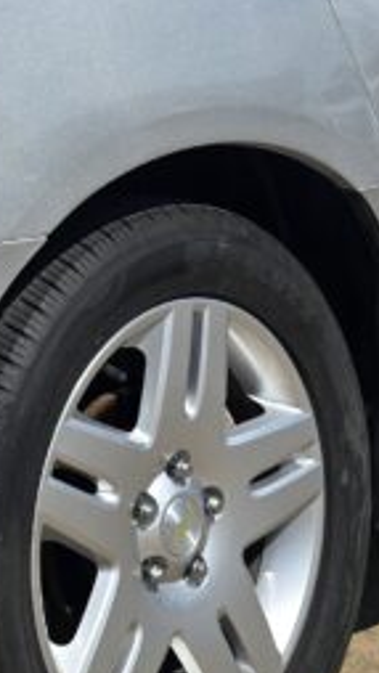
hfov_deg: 11.7
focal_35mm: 101
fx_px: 1803
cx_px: -125
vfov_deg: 20.4
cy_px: -13
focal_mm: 6.3
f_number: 1.7
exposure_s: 1/1437
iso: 12
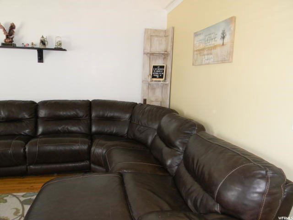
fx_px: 237
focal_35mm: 28
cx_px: 146
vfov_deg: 49.7
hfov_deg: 63.4
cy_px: 110
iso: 200
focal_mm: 5
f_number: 3.5
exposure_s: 1/26
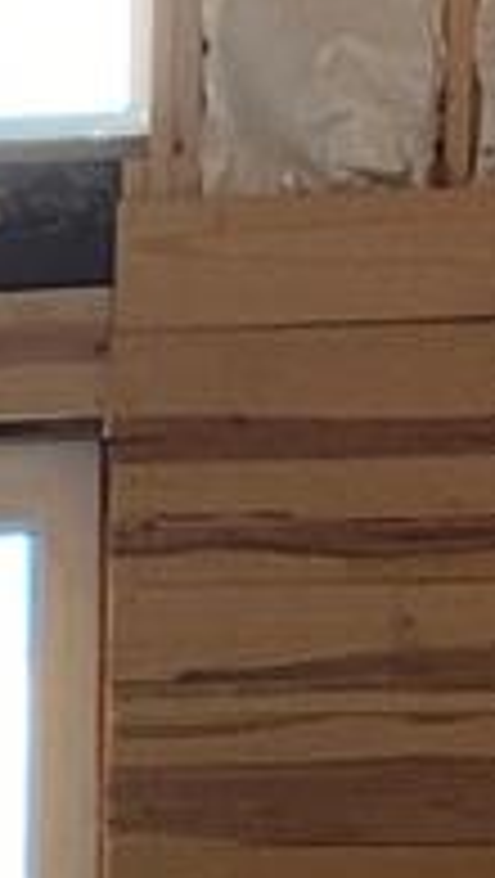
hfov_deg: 5.3
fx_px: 5192
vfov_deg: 9.4
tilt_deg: -5.3
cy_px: 1324
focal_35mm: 223
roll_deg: +1.3
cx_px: -770
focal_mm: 4.25
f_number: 1.8
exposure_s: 1/60
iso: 160
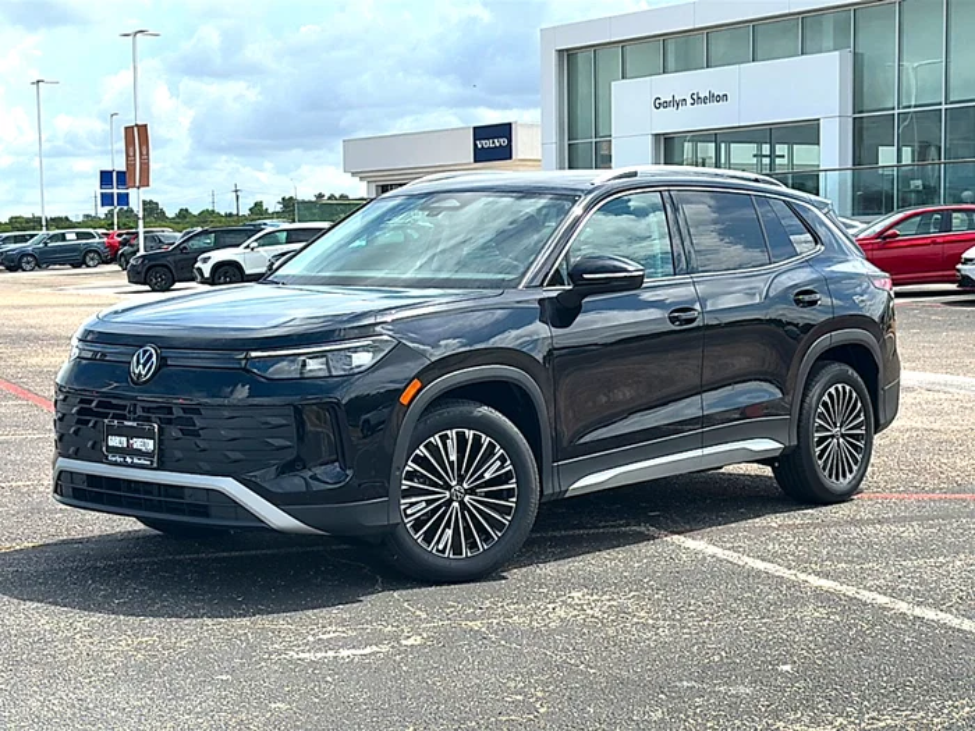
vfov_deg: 27.0
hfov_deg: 35.5
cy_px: 366
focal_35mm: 54
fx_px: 1521
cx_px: 488
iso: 64
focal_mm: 6.86
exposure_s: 1/3906
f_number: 1.78
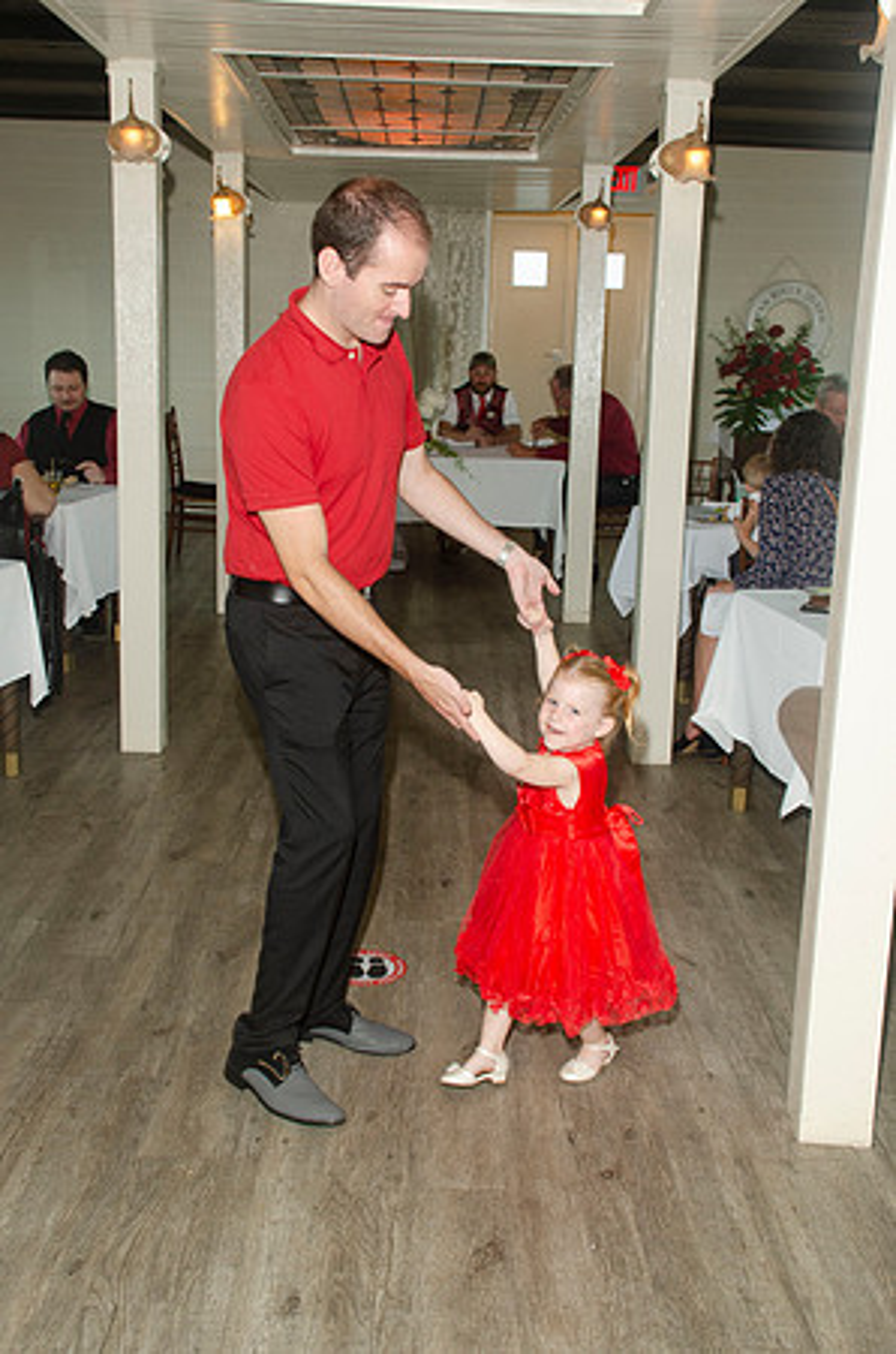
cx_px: 448
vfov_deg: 53.2
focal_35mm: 36
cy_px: 677
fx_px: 1350
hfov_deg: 36.7
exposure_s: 1/60
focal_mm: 24
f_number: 5.6
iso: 400
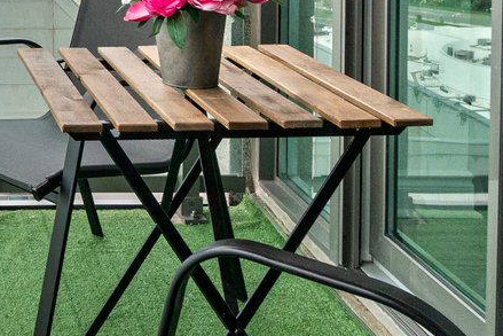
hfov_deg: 26.2
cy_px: -150
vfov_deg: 17.7
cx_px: -77
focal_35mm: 70
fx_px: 978
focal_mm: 10
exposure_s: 1/500
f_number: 6.3
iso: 640
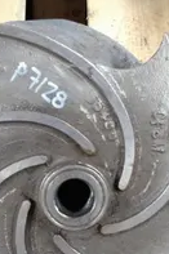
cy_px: 183
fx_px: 522
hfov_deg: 18.3
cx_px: 58
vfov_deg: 27.1
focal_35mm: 74
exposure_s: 1/20
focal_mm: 4.28
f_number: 2.4
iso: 125
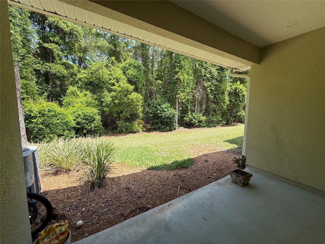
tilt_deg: -5.9
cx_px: 162
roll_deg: -0.9
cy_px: 122
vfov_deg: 85.7
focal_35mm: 14
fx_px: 131
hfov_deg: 102.1
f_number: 2.2
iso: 50
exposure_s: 1/672
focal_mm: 2.22
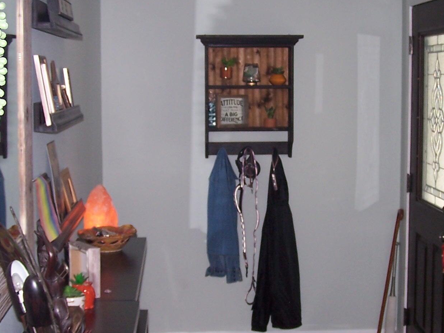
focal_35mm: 71
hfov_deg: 27.3
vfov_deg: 20.7
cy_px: 175
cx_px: 276
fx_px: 911
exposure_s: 1/60
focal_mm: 6.3
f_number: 2.8
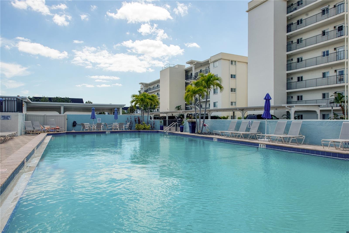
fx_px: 223
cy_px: 116
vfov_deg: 55.1
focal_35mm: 23
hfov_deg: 76.1
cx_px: 174
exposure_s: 1/160
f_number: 8
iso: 200
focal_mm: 23
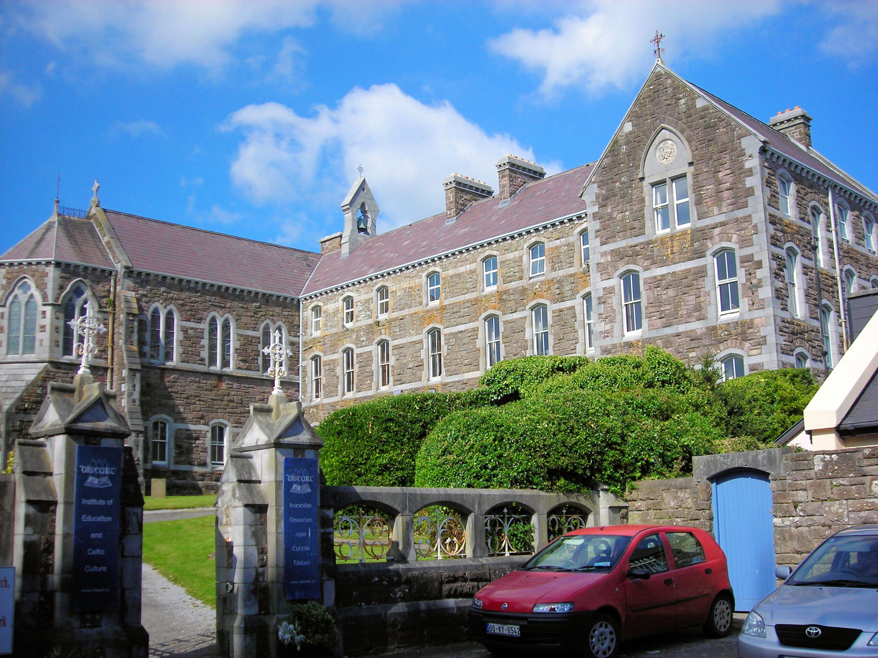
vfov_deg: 37.7
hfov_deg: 49.0
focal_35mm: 38
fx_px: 964
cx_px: 439
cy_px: 329
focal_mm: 6.3
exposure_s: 1/190
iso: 50
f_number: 6.4
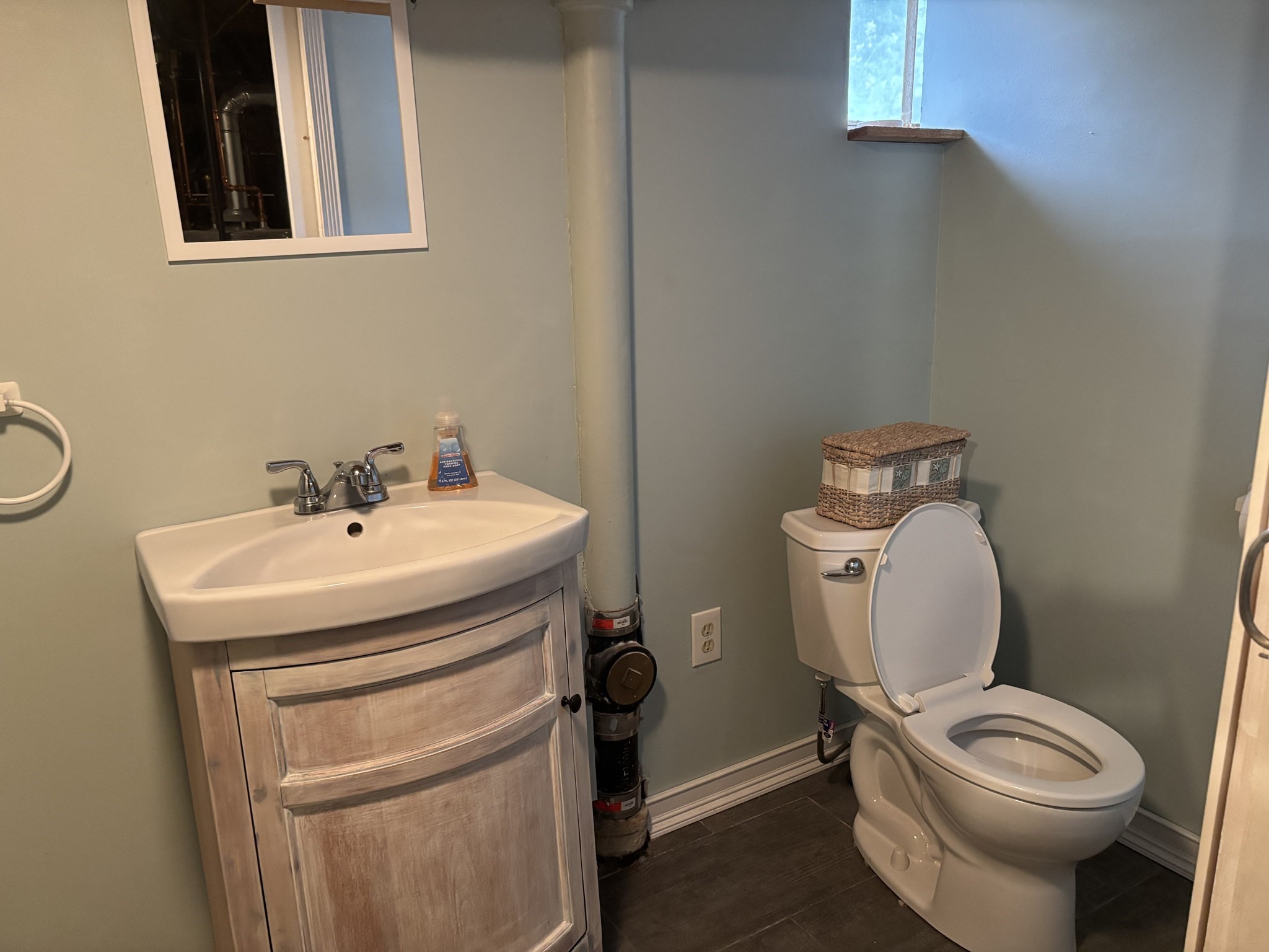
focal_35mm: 26
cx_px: 634
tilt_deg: -14.3
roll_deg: +0.6
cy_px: 476
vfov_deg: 53.1
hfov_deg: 67.3
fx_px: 953
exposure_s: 1/60
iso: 500
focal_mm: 5.96
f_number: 1.6
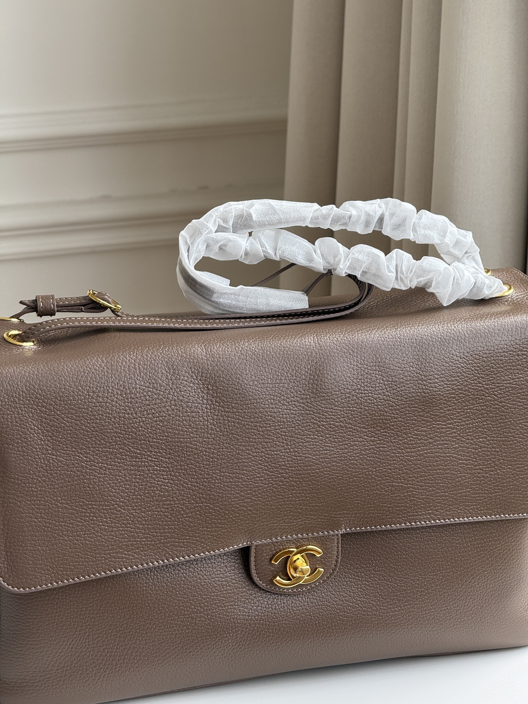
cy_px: 352
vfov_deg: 16.4
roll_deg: +0.2
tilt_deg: -18.0
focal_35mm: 120
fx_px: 2440
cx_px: 264
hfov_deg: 12.3
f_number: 2.8
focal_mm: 15.66
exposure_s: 1/201
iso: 50
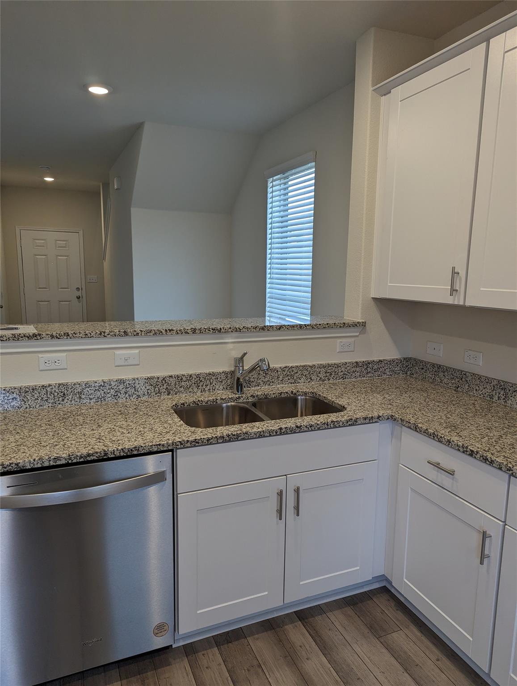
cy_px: 343
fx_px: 477
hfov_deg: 56.9
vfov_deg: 71.5
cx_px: 258
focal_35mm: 24
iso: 76
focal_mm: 6.81
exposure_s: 1/120
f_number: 1.85
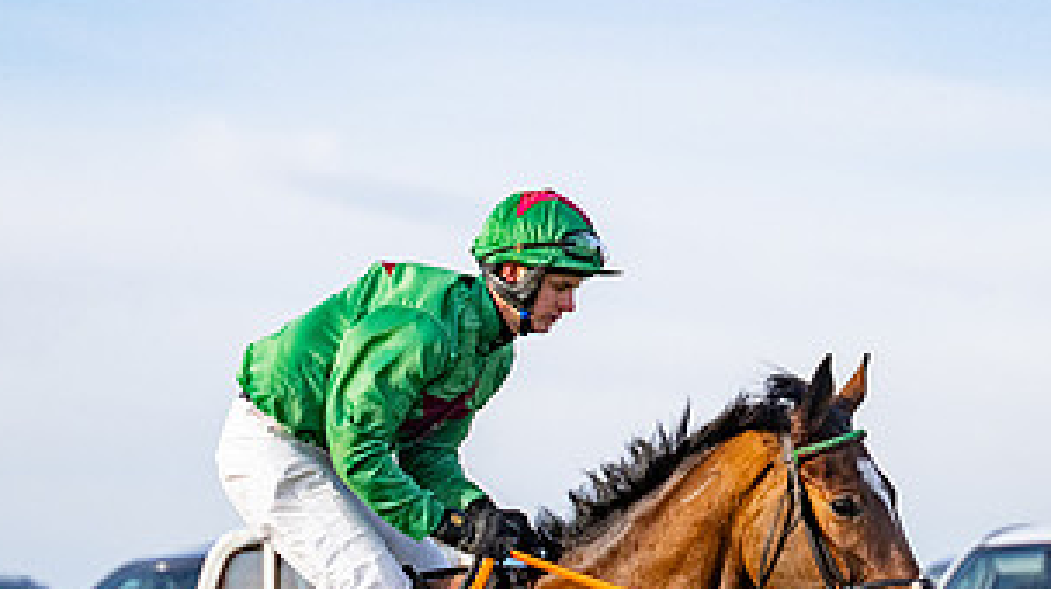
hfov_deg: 8.3
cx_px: 458
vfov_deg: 4.6
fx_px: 7241
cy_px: 741
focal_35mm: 260
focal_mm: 99
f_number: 4
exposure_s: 1/6400
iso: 800
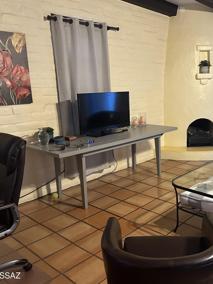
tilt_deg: -10.9
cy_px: 143
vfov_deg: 55.4
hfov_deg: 41.8
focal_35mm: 33
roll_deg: +1.7
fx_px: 271
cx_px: 156
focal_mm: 6.86
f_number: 1.78
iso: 500
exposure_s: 1/60
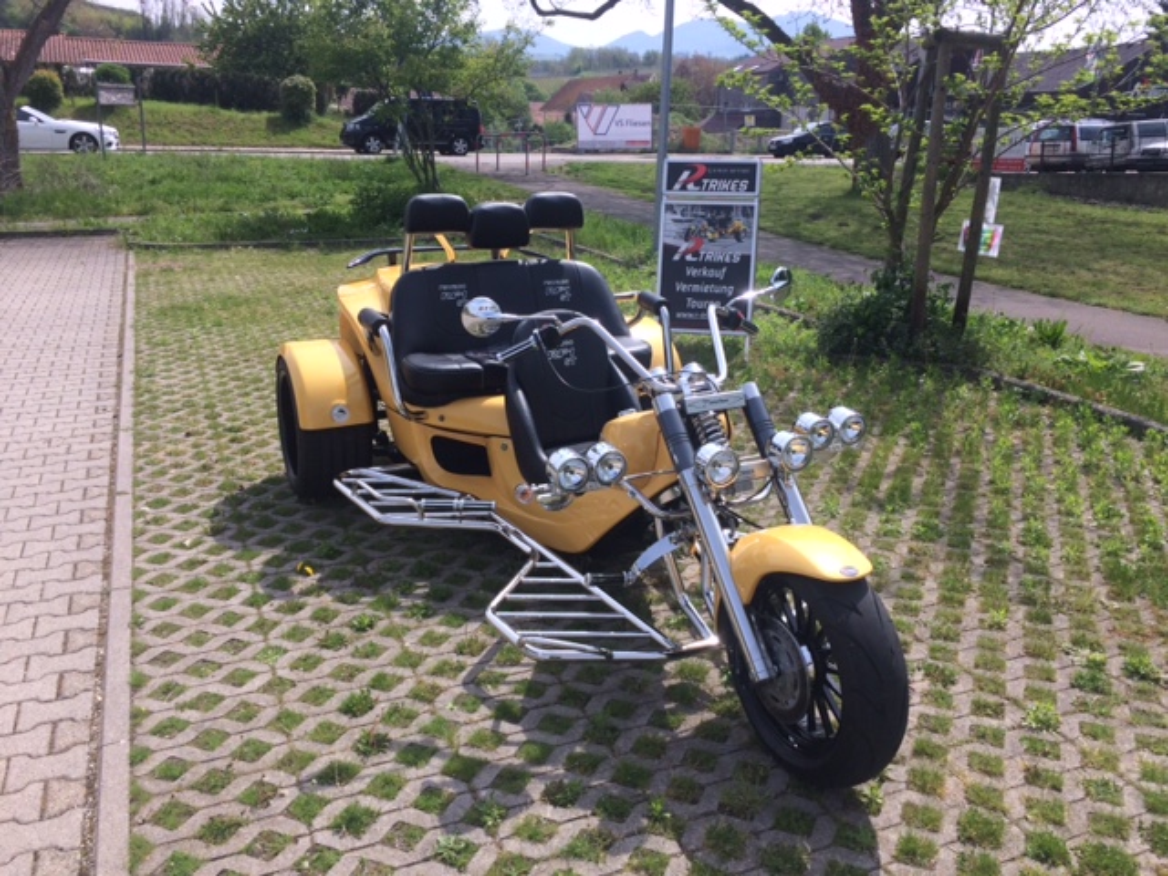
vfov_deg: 48.2
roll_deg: -1.2
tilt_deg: -15.4
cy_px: 438
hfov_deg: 61.7
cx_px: 584
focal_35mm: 29
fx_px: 979
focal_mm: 4.15
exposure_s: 1/1466
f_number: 2.2
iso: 40
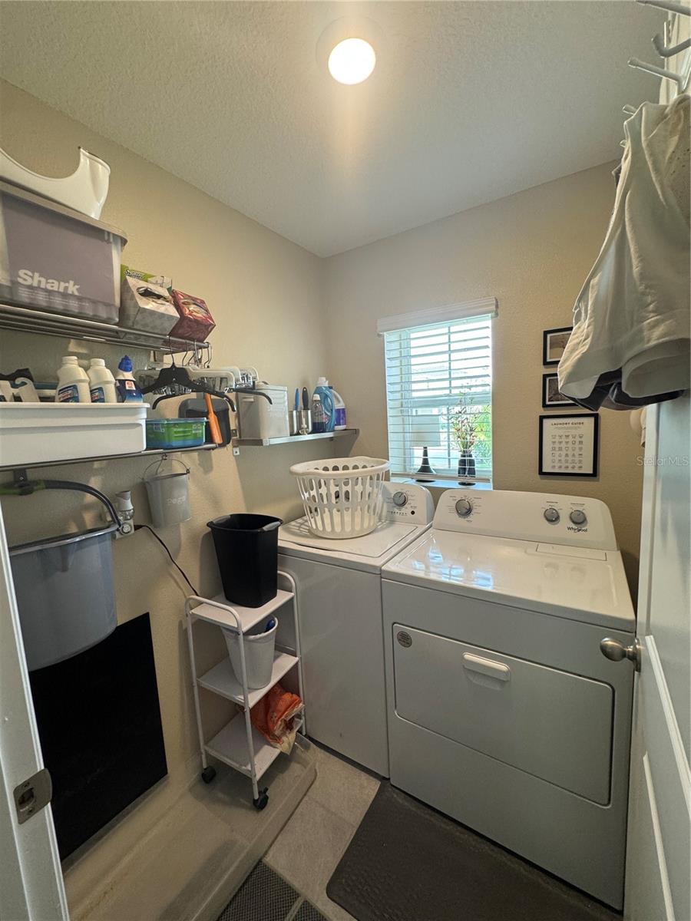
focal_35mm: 14
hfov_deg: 85.7
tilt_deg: -6.7
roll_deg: +3.2
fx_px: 373
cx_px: 346
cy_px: 460
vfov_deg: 102.1
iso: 160
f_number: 2.2
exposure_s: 1/120
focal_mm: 2.22
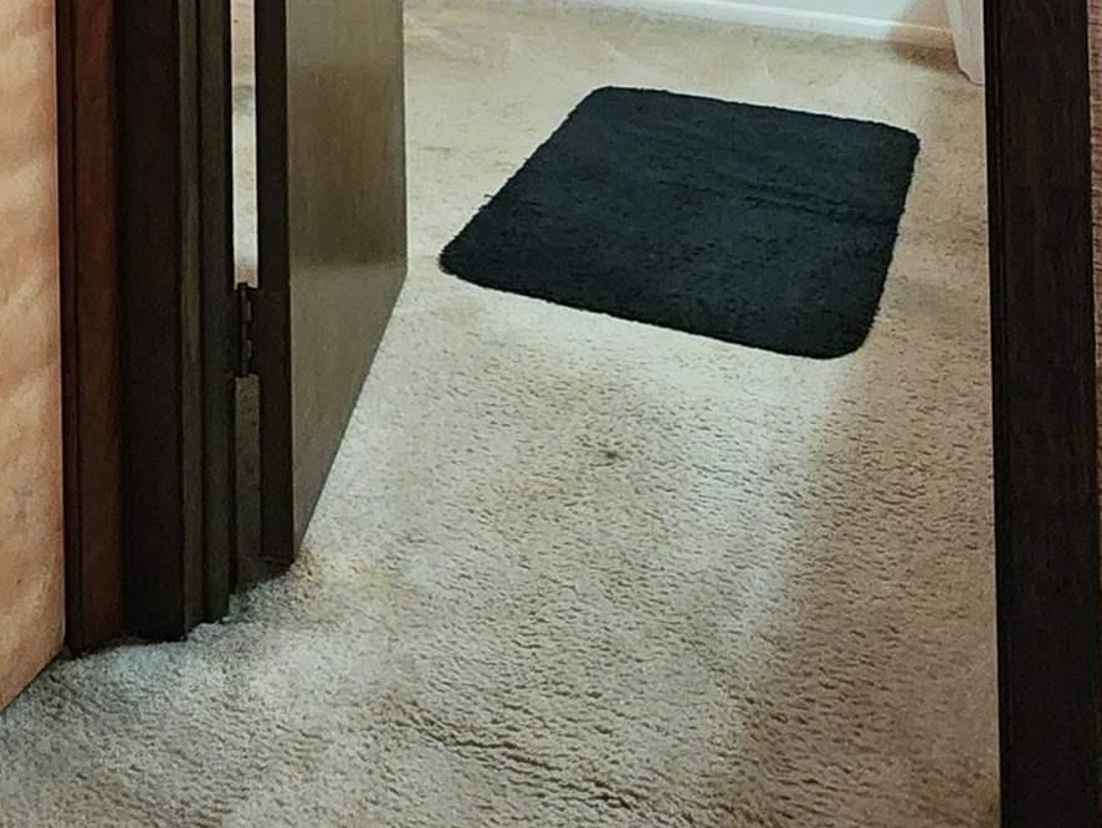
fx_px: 1433
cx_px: 190
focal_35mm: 45
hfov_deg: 40.0
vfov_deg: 24.3
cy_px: -451
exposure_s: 1/30
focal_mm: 2.2
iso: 640
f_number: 2.2
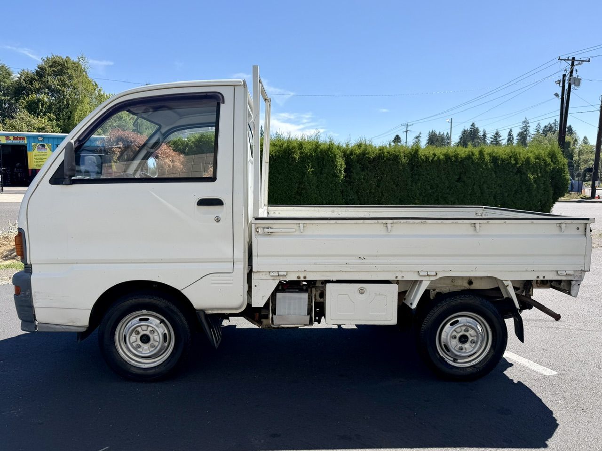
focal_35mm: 24
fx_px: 417
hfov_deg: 71.6
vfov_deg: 56.8
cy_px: 226
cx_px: 301
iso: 80
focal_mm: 6.76
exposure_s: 1/4167
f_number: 1.78
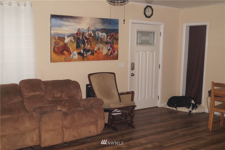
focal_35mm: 39
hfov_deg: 49.6
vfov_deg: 34.2
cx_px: 112
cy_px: 75
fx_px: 244
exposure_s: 1/60
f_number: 9
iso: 800
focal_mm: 26
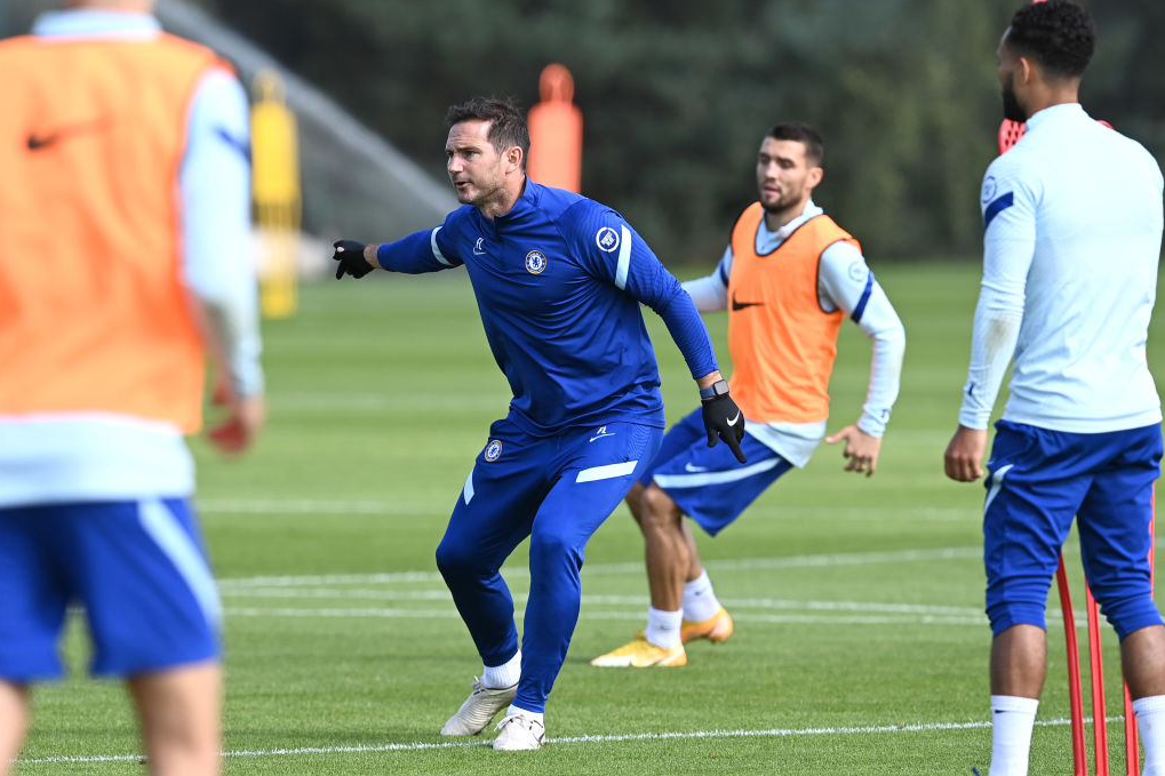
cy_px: 388
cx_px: 582
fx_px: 13006
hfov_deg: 5.1
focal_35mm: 402
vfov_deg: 3.4
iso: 500
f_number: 4.5
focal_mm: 400
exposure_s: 1/2000
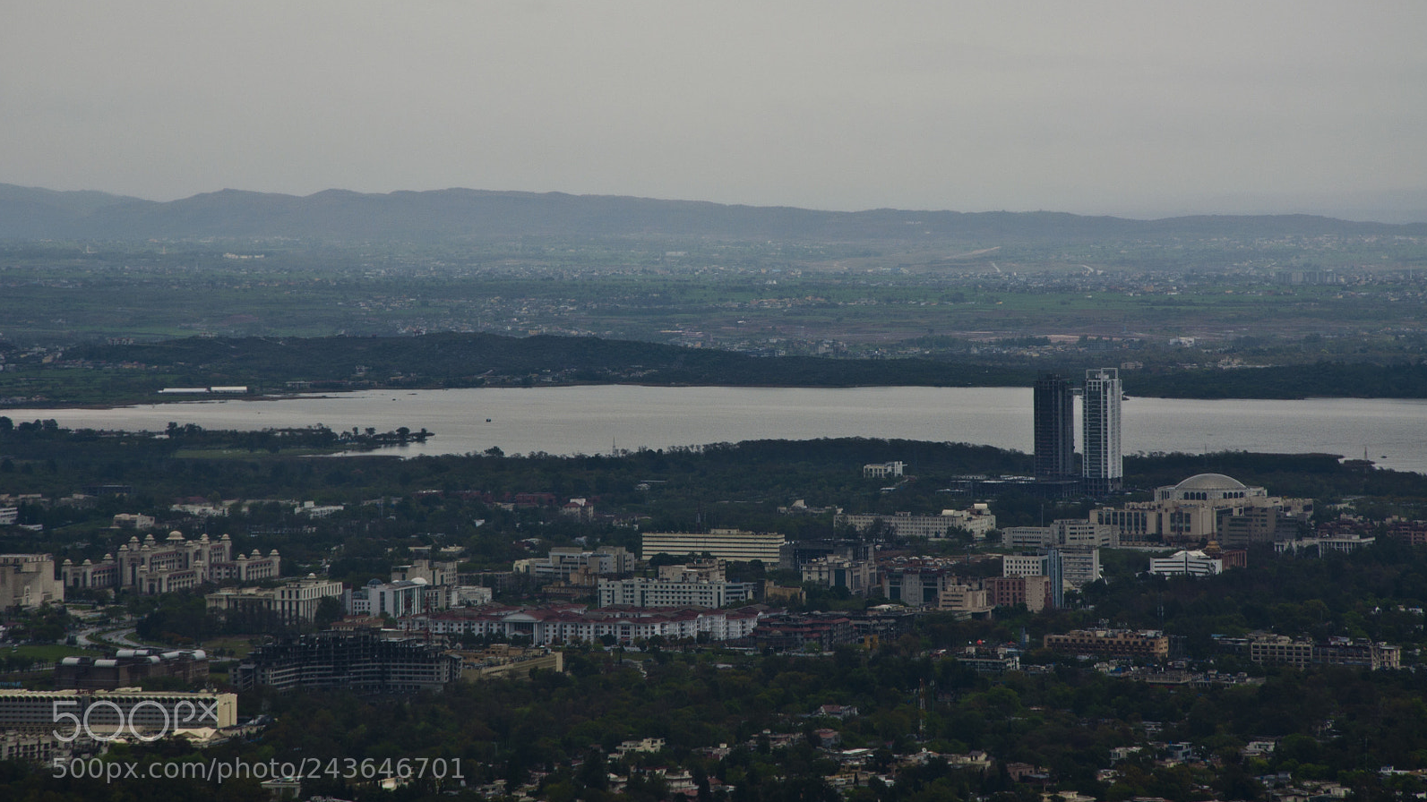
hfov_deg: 13.0
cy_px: 363
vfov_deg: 7.3
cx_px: 713
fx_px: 6263
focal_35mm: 166
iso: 250
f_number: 11
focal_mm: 105
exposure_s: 1/125
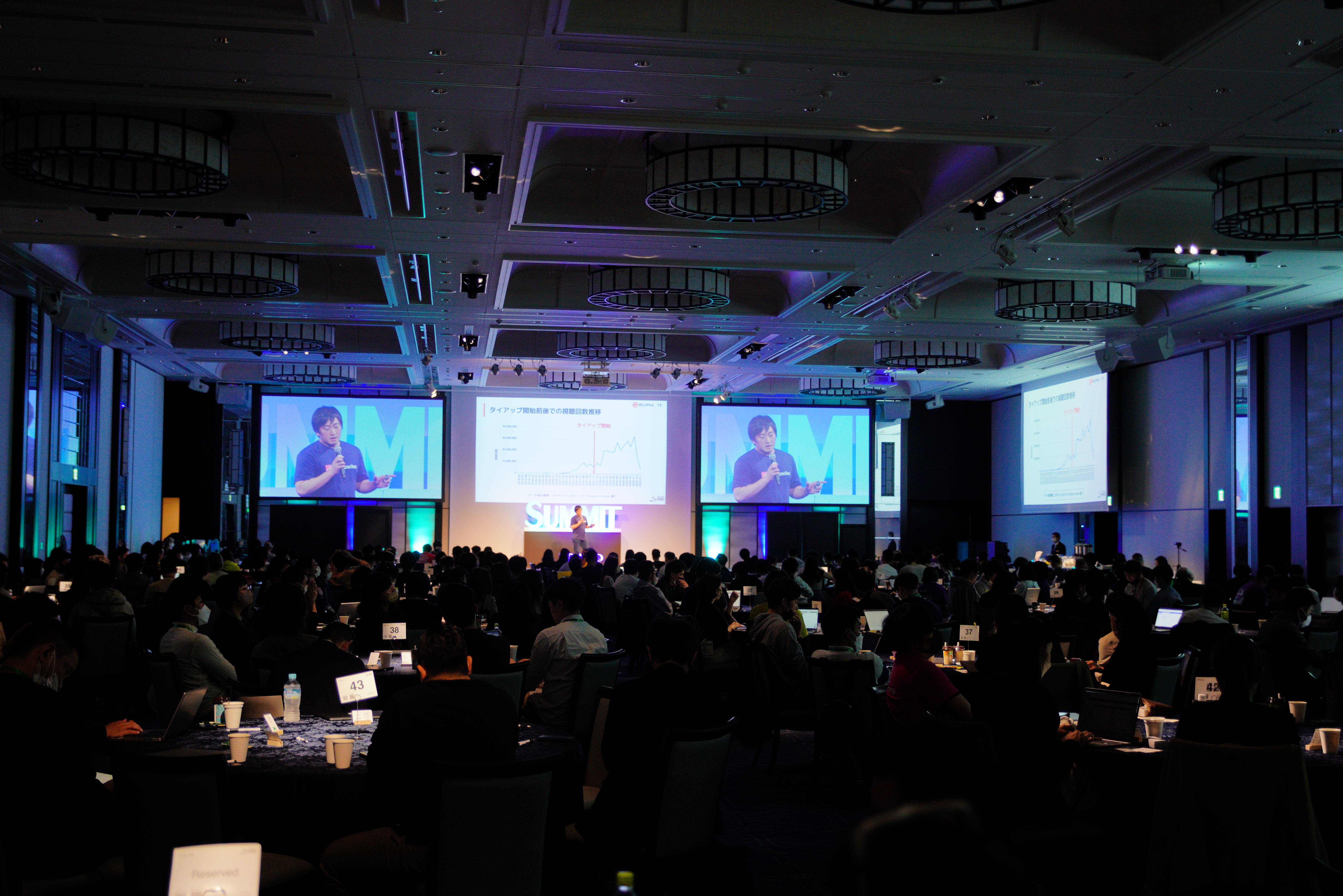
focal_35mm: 40
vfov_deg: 33.4
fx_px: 1492
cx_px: 672
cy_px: 448
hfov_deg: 48.5
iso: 800
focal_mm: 40
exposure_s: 1/160
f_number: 2.8
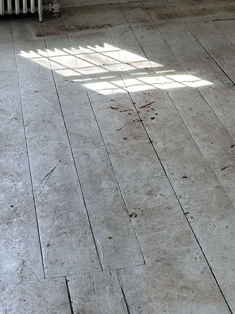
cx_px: 96
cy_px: -55
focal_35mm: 82
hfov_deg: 18.0
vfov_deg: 22.2
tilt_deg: -12.5
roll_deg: +1.1
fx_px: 742
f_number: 1.5
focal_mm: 5.7
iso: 50
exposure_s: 1/121
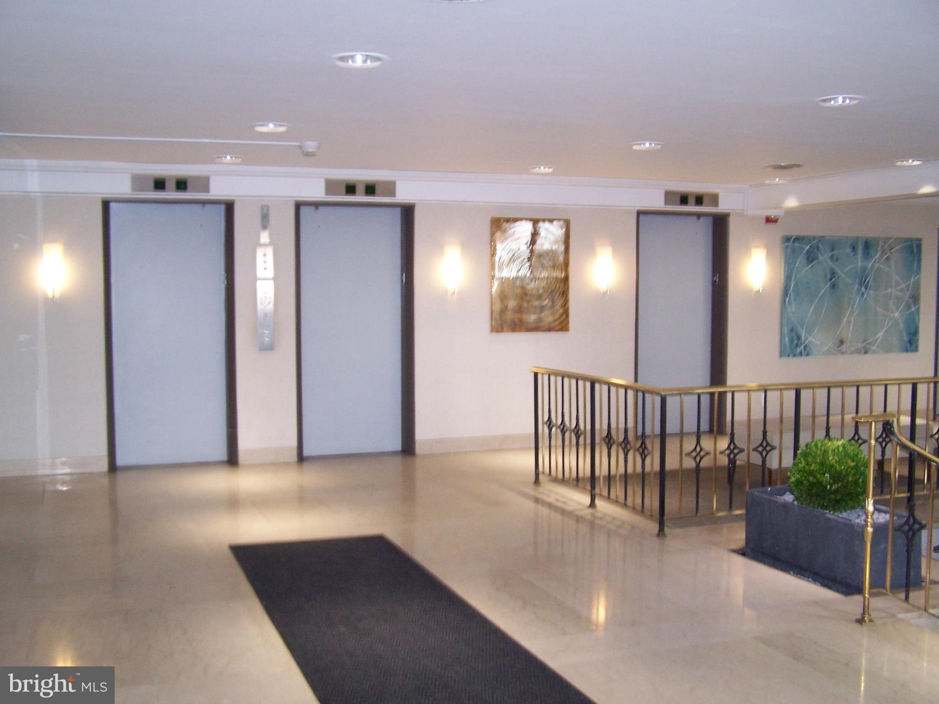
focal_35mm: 38
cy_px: 352
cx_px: 470
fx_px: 1031
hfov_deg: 49.0
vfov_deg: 37.7
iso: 140
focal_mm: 6.3
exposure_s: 1/60
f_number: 2.8
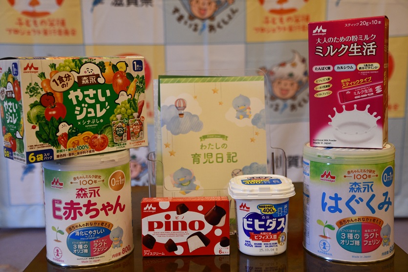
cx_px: 204
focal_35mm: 45
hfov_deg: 43.6
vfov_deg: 29.8
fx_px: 510
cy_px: 136
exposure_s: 1/160
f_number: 4
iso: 800
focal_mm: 30
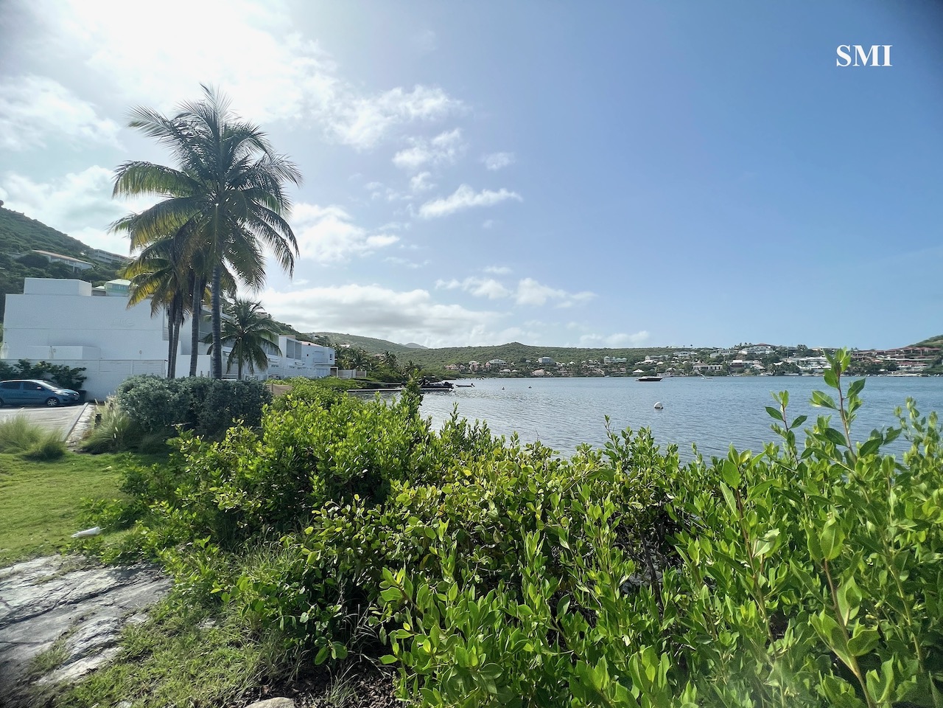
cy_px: 354
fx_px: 354
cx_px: 472
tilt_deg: +4.3
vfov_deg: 89.9
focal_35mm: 13
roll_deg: +0.1
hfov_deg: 106.2
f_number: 1.8
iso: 32
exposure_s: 1/3922
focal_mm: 1.57
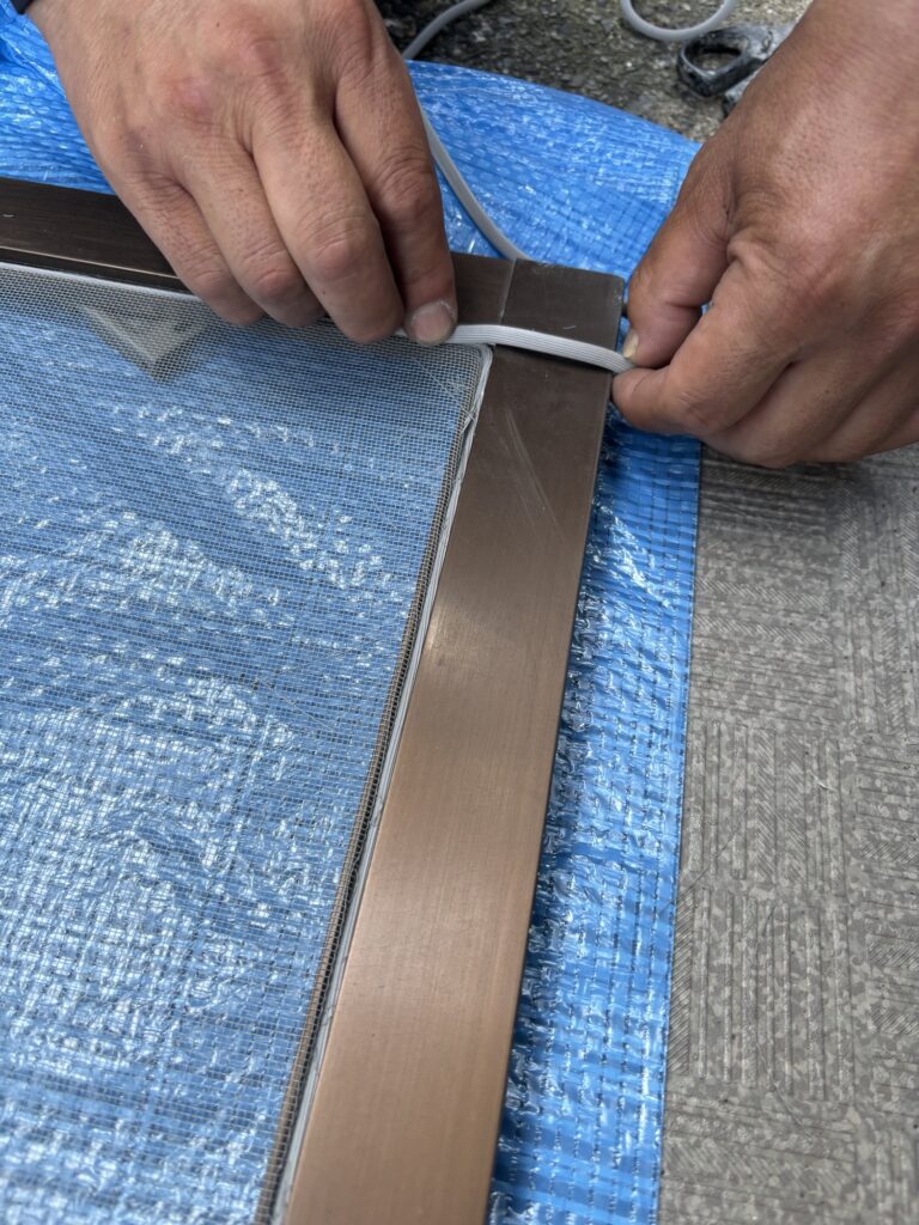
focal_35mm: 26
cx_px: 460
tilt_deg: -57.3
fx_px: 920
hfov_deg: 53.1
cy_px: 612
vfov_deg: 67.3
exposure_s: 1/186
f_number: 1.6
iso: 40
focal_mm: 5.96
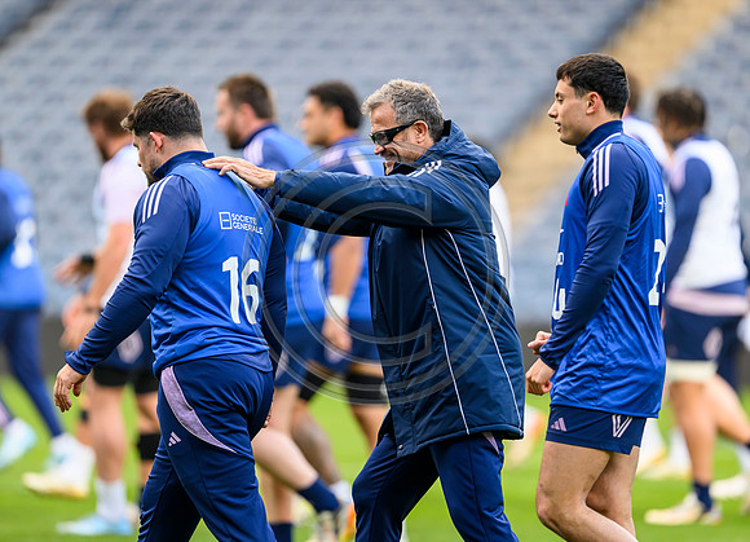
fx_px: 9952
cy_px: 243
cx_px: 448
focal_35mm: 465
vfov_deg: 3.1
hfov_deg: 4.3
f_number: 3.2
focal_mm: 400
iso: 1000
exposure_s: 1/1250
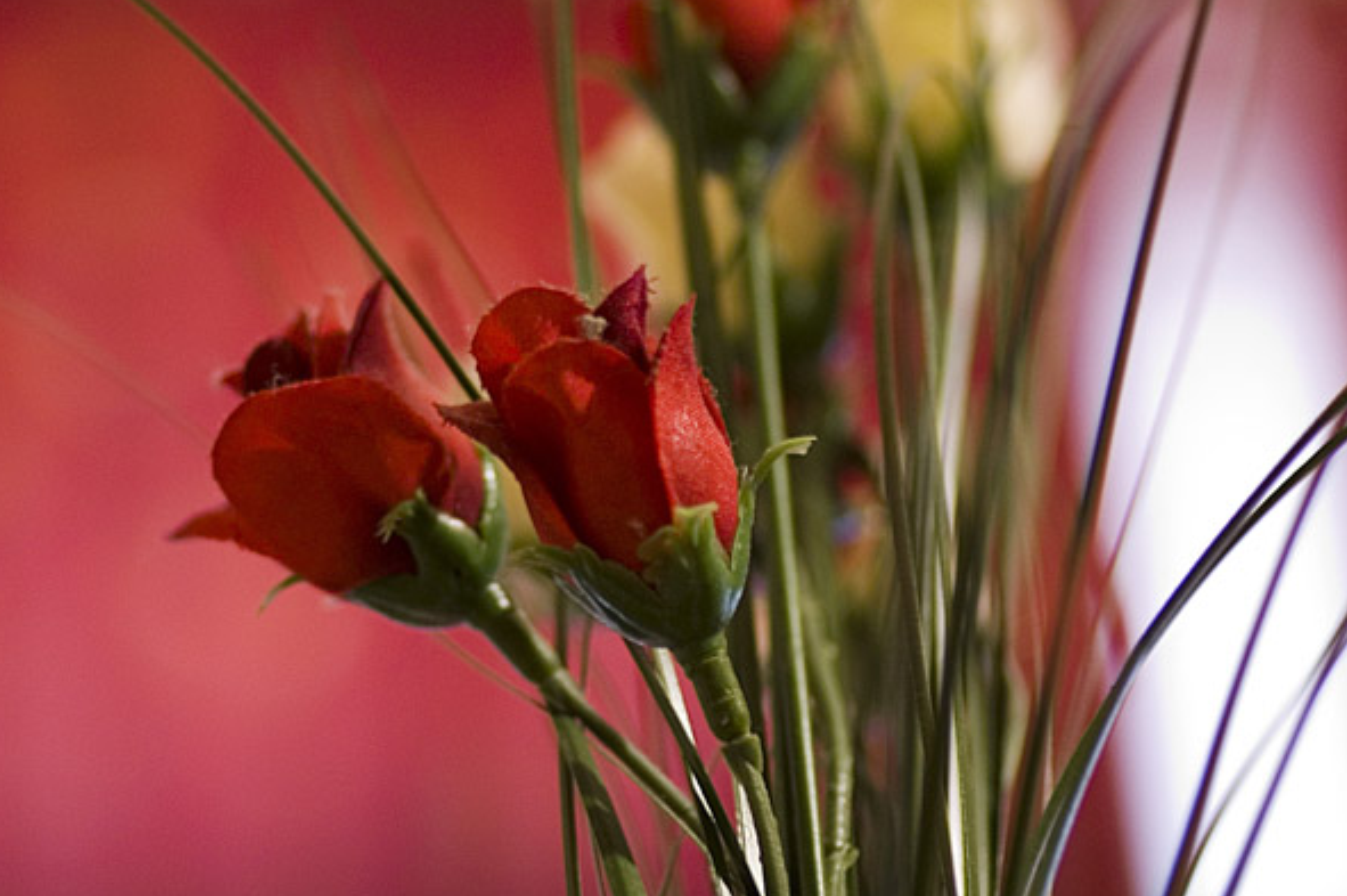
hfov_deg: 10.1
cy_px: 413
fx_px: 7589
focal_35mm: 203
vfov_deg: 6.8
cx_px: 624
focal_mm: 100
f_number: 2.8
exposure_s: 1/8
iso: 400
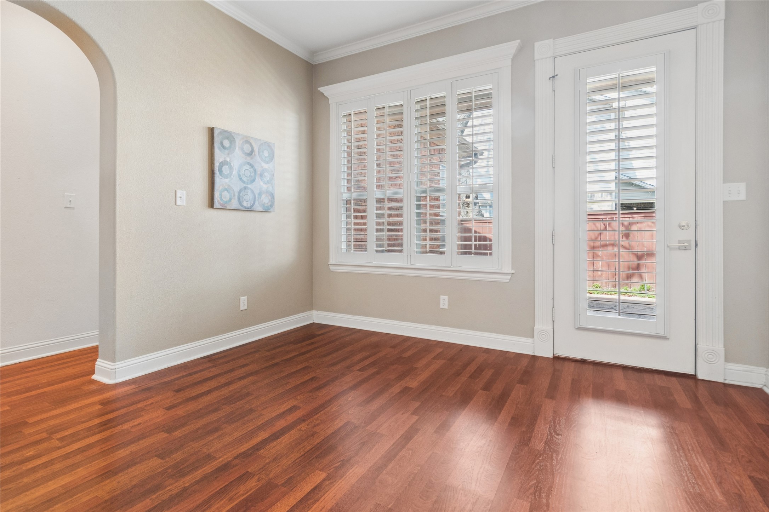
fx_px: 352
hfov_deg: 95.0
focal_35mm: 16
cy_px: 256
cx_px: 384
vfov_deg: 72.0
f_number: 8
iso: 250
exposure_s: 1/10
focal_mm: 11
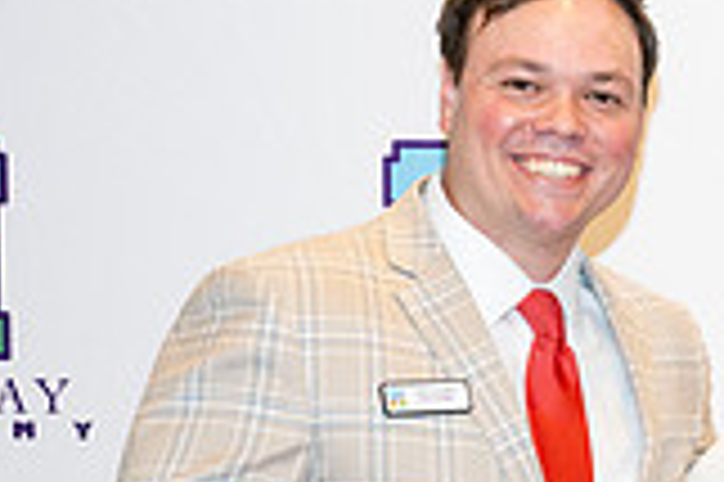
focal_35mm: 162
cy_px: 588
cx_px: 1129
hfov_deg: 12.0
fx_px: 3255
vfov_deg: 8.4
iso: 1000
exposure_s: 1/100
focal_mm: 45
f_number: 5.6
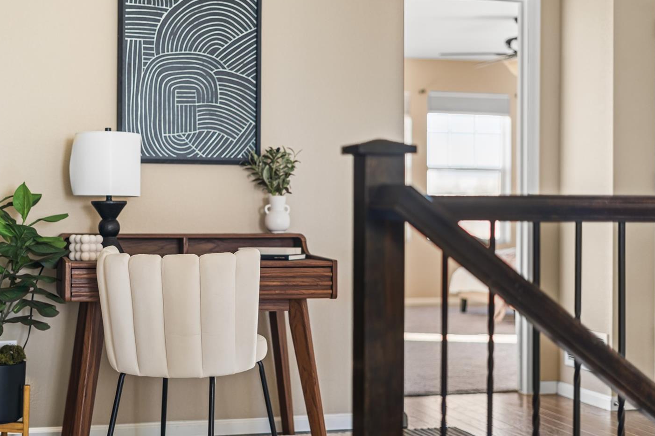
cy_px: 222
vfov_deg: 23.8
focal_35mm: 57
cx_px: 292
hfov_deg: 35.0
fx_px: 1037
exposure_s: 1/8
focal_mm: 50
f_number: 1.8
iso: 125
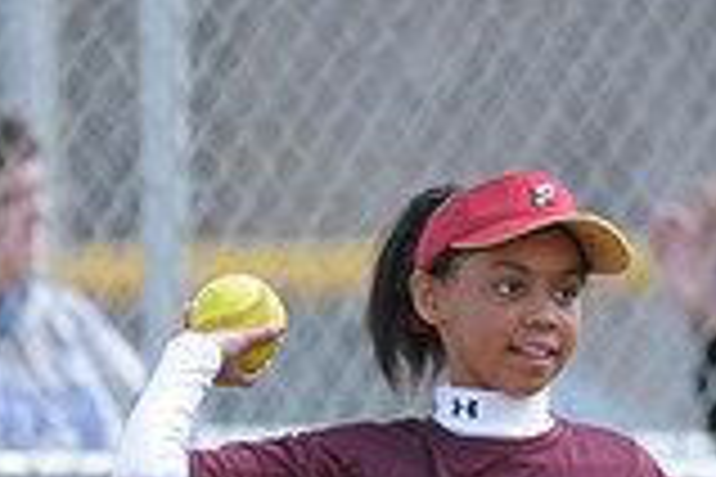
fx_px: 36911
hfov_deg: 1.1
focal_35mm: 1856
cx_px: 225
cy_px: 749
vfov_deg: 0.7
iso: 400
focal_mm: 340
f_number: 4
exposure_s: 1/1000
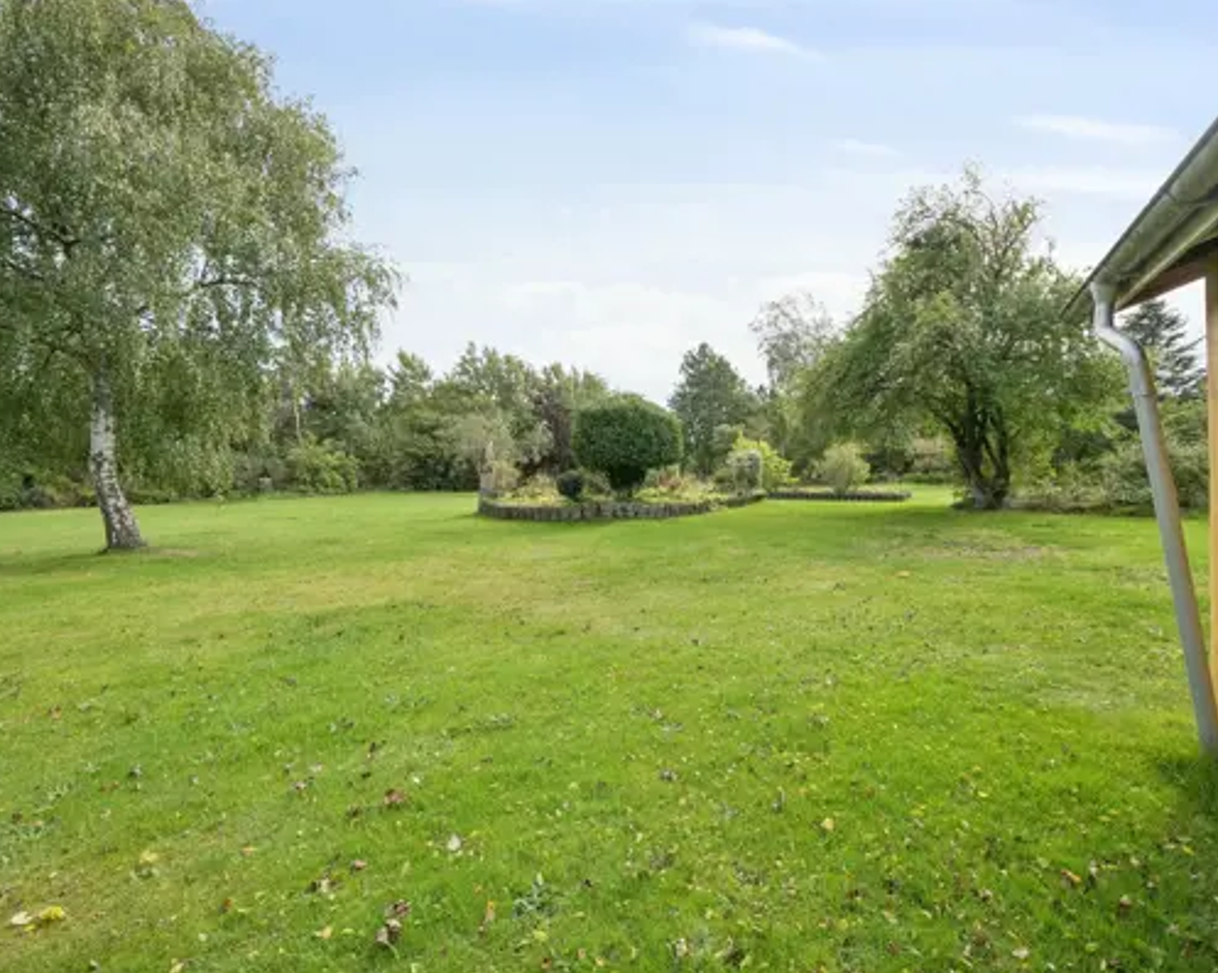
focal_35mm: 17
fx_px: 612
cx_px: 659
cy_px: 488
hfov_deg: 89.5
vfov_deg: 76.9
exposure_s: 1/2500
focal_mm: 10
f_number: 4
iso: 640
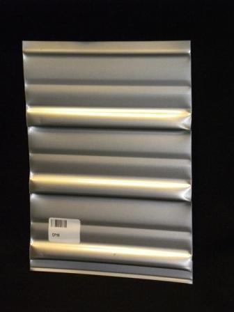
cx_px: 117
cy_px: 156
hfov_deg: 17.4
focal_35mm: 85
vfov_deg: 23.0
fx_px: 766
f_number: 4
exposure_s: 1/30
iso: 400
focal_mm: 15.1
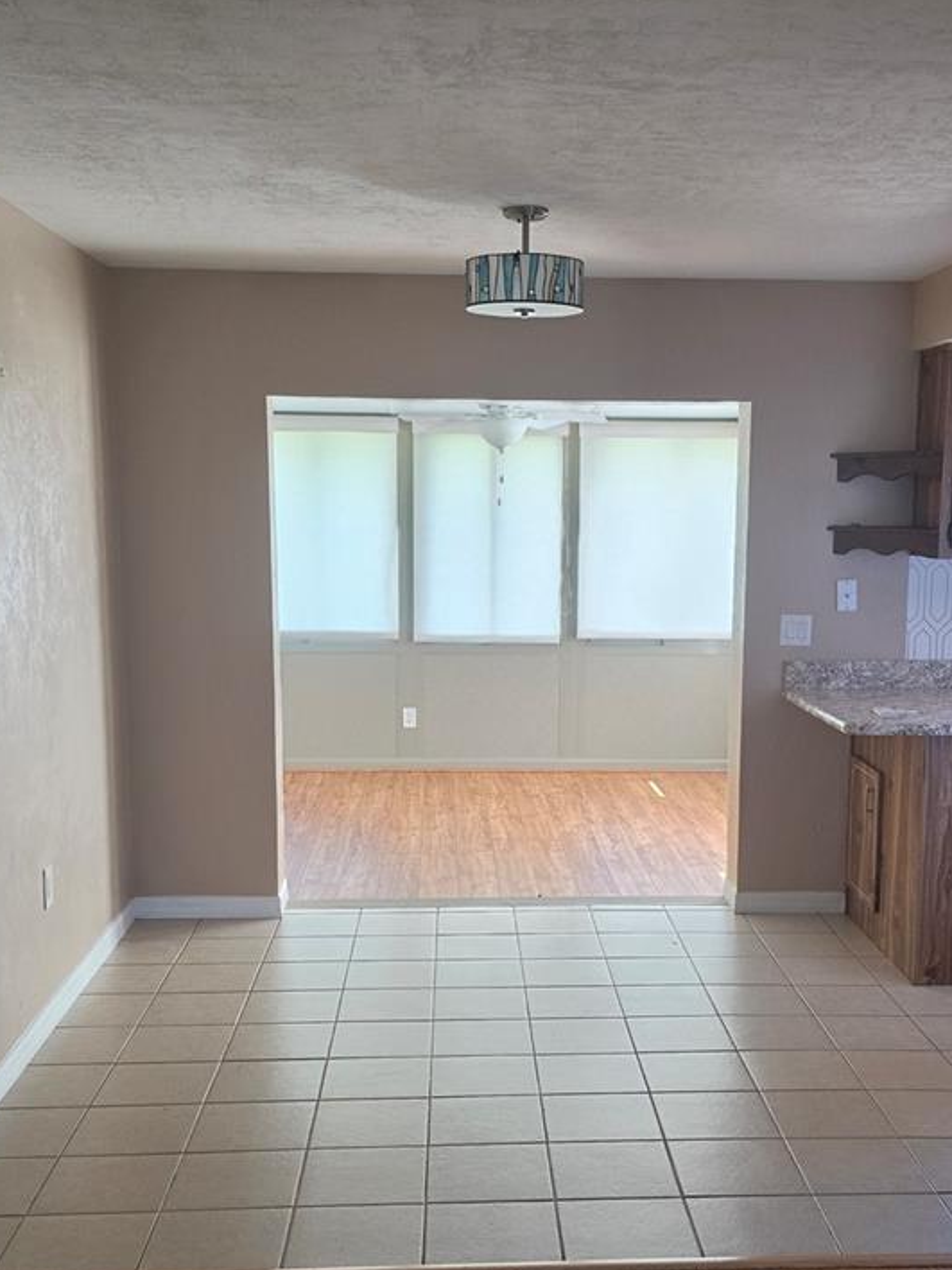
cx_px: 554
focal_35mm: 39
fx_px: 1430
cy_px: 721
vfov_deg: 47.7
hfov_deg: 36.7
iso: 125
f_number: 1.4
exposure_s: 1/180
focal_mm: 6.5
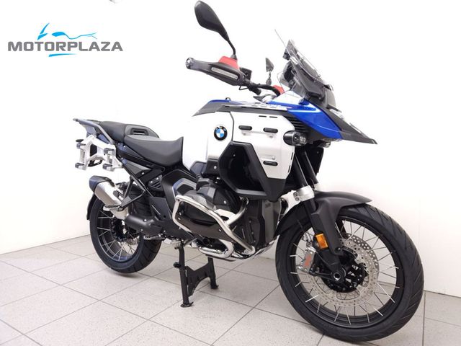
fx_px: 306
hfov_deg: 73.9
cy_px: 173
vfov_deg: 58.9
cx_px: 230
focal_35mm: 23
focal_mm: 5.4
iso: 160
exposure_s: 1/45
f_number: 1.8
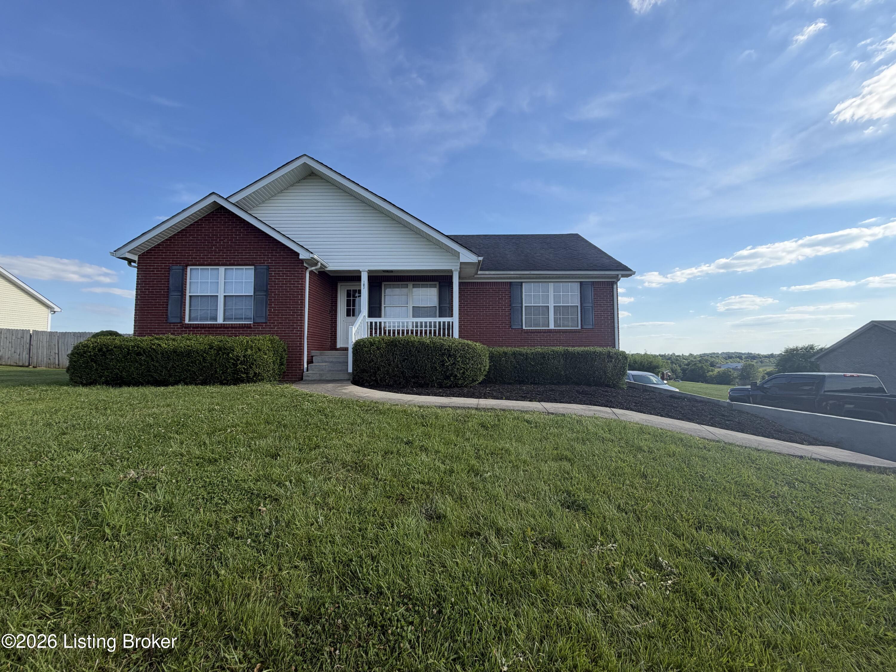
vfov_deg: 85.7
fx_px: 362
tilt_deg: +4.5
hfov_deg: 102.1
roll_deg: +0.1
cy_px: 336
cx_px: 448
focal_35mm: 14
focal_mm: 2.22
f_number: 2.2
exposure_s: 1/770
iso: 32
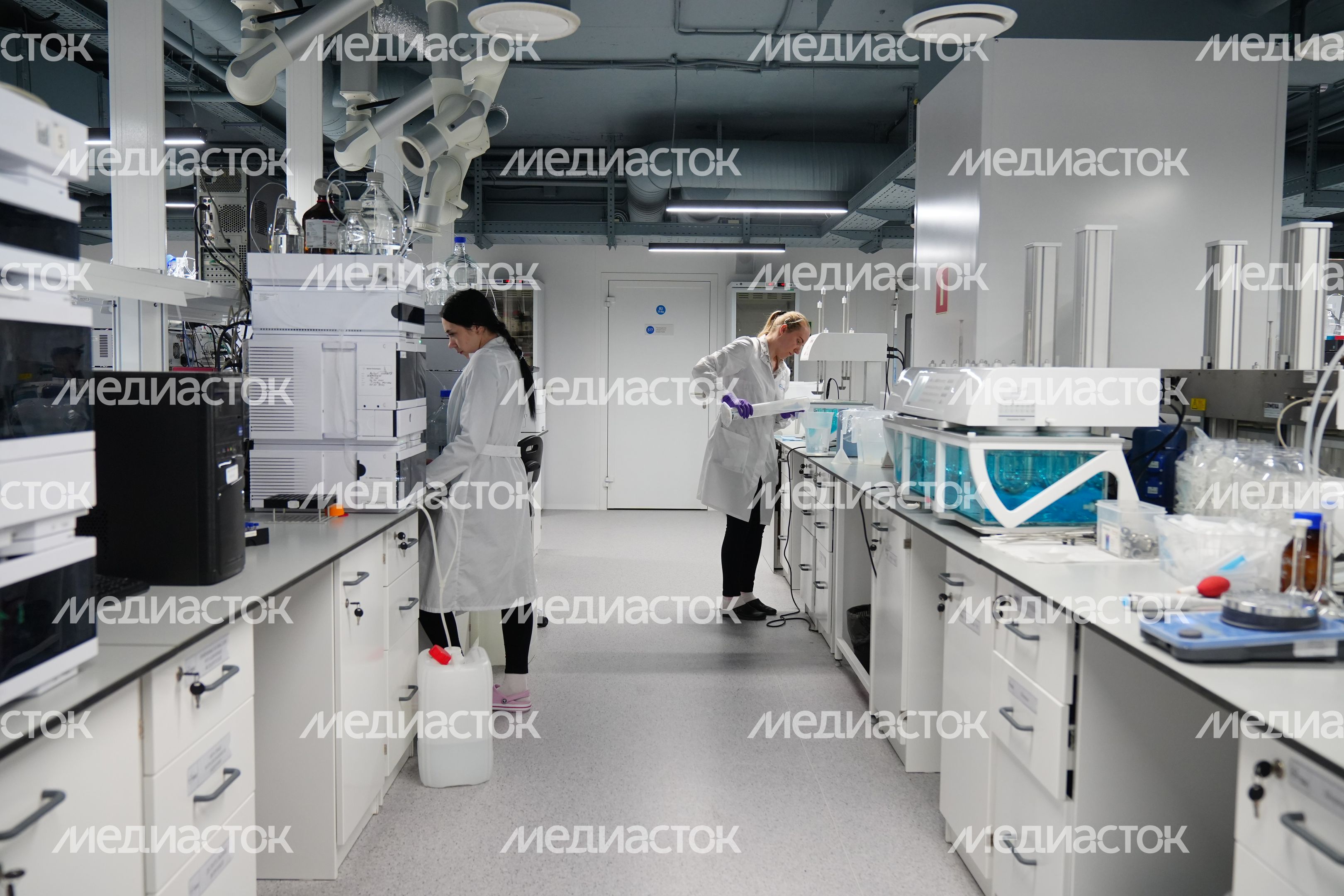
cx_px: 672
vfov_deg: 45.0
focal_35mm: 29
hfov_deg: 63.7
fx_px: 1083
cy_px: 448
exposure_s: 1/250
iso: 1250
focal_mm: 29
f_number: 3.5
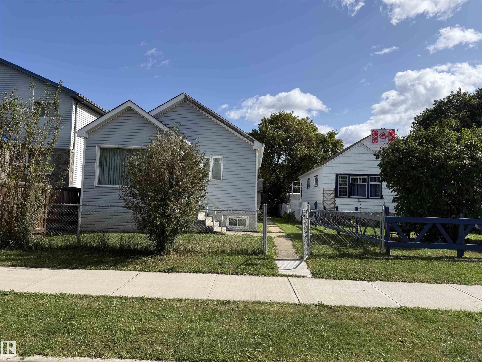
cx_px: 241
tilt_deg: +4.1
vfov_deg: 56.8
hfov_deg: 71.6
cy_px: 181
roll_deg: -1.2
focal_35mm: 24
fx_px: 334
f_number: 1.78
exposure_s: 1/4405
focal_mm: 6.76
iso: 80
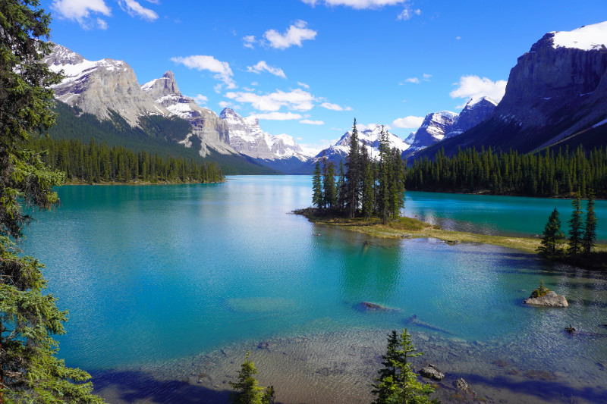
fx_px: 405
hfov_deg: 73.8
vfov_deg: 53.1
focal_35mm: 24
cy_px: 202
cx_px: 304
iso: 100
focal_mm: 16
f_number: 10
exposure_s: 1/160
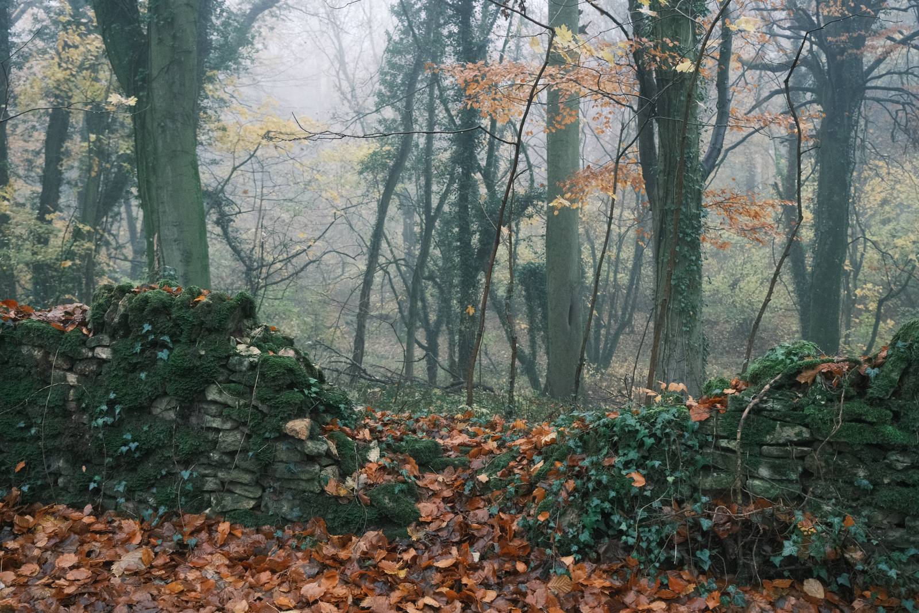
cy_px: 306
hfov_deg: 51.9
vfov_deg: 35.9
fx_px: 945
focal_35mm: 37
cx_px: 460
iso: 2500
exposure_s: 1/100
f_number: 4
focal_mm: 24.7
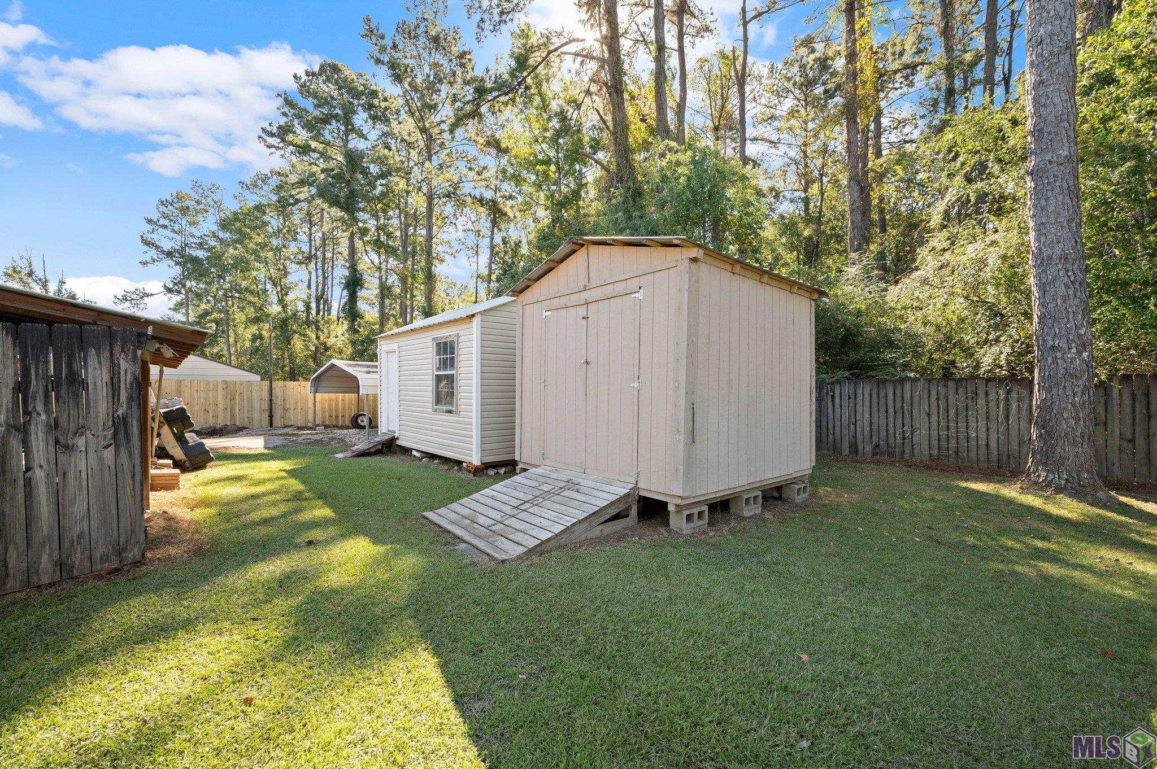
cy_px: 384
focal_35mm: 14
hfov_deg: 104.3
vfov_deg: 81.1
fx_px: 450
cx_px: 578
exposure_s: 1/125
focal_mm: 14
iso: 320
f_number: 10
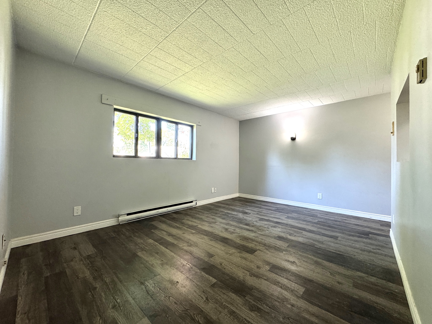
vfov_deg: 85.7
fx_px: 175
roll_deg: -0.4
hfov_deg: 102.1
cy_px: 162
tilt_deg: +0.3
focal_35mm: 14
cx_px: 216
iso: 250
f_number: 2.2
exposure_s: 1/60
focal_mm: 2.22
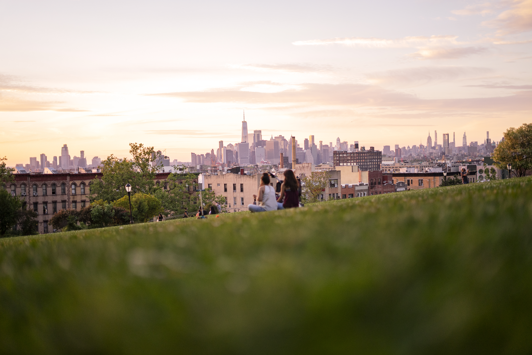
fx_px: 739
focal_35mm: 50
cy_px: 178
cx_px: 266
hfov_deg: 39.6
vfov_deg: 27.0
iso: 800
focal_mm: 50
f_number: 1.8
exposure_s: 1/800
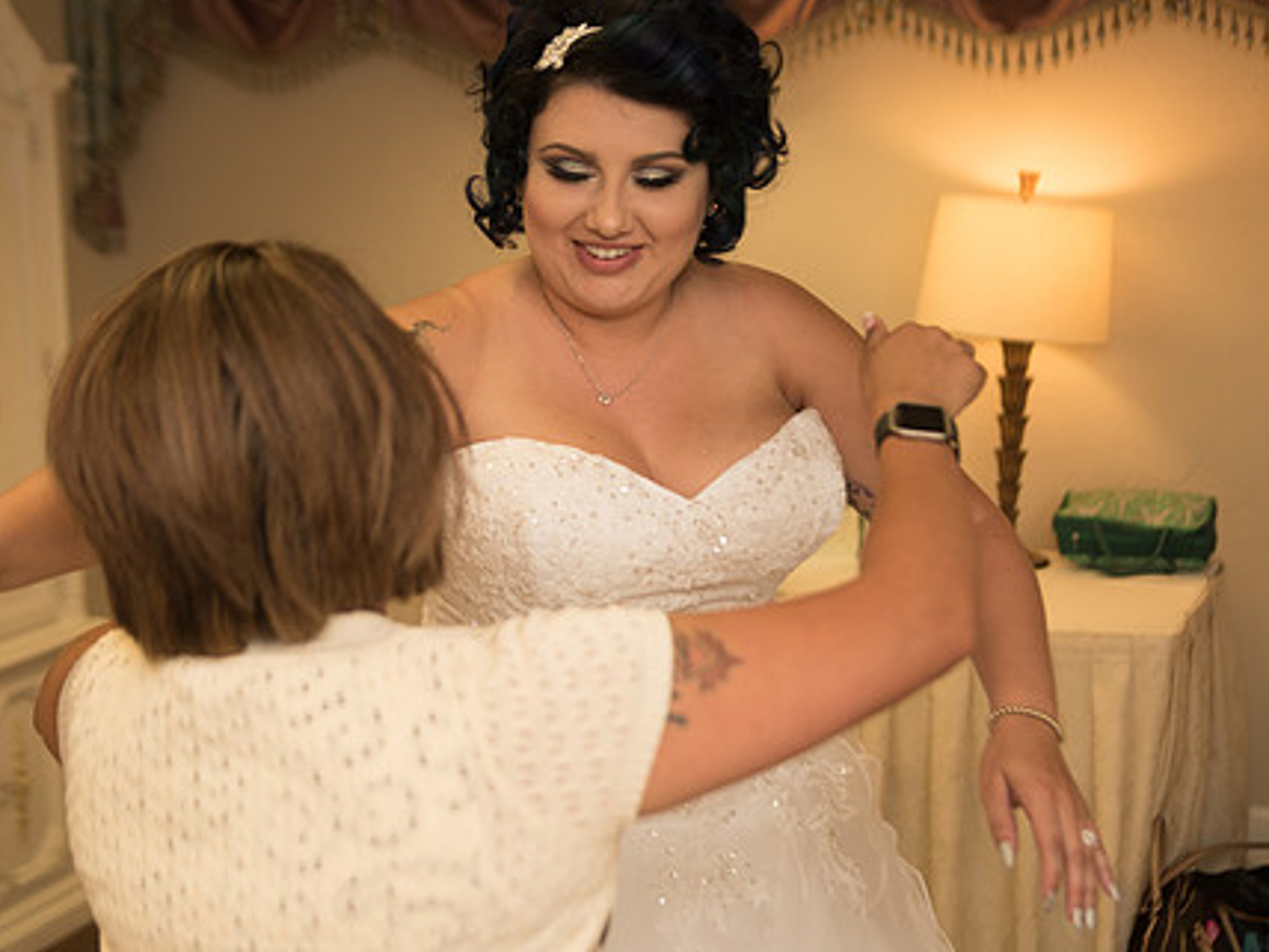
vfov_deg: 24.4
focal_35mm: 60
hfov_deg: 32.2
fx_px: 2200
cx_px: 614
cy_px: 434
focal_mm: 46
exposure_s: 1/640
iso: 800
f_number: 2.8
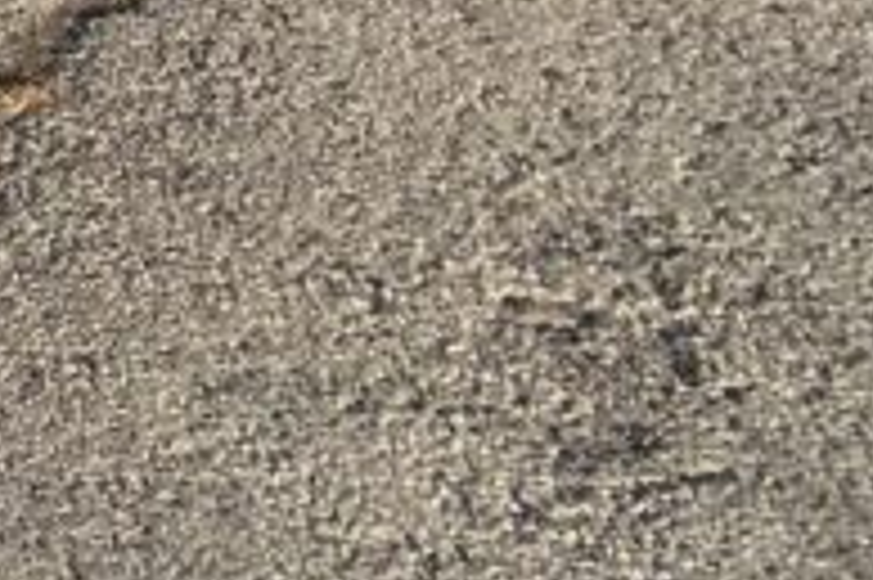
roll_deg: -3.9
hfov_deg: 11.3
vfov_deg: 8.7
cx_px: -1400
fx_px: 3465
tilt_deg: -11.9
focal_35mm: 143
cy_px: -823
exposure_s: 1/2123
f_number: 1.5
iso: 50
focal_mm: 5.7
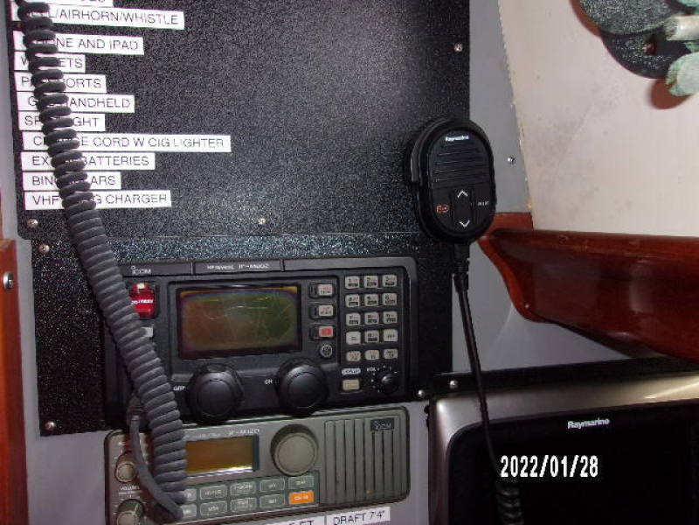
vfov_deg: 51.4
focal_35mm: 27
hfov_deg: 65.3
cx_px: 350
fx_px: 545
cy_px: 262
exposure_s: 1/34
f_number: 3
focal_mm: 4.9
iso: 200
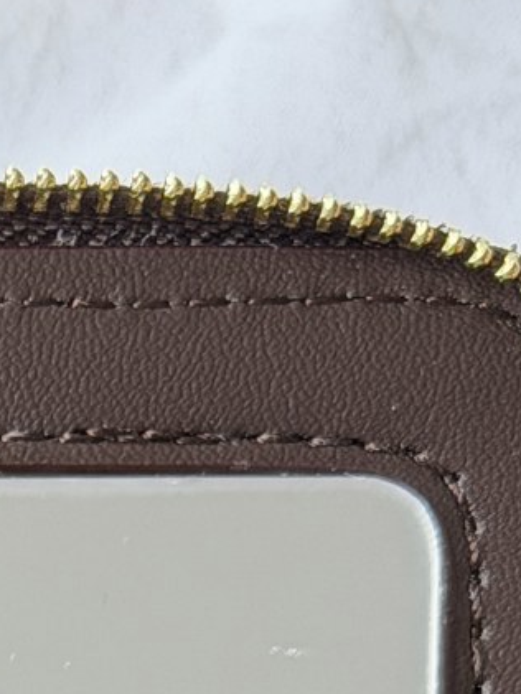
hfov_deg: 6.3
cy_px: 1421
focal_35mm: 228
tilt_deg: -79.2
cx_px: -551
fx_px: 4573
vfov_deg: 8.2
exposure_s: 1/93
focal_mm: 6.76
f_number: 1.78
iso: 100
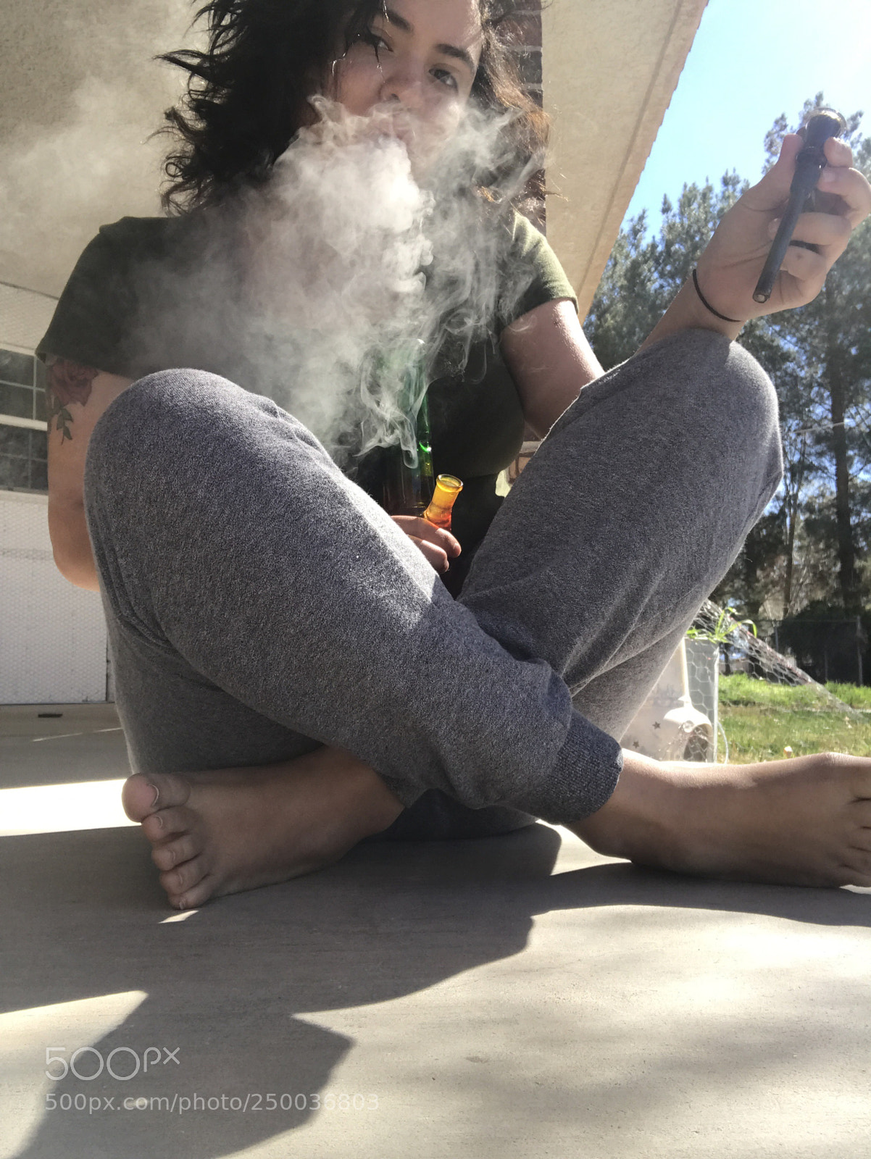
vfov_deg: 56.8
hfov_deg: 44.2
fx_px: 1072
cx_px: 436
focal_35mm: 32
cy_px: 580
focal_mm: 2.87
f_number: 2.2
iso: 25
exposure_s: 1/403
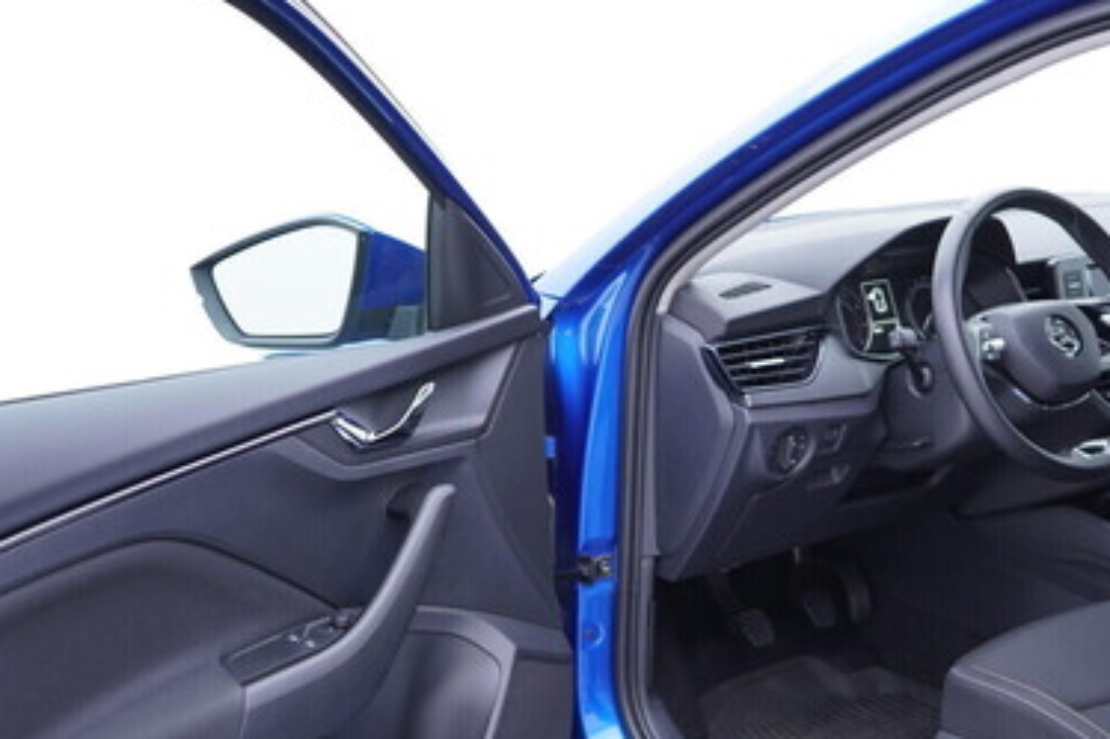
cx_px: 694
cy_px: 506
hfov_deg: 37.3
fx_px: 1633
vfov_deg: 25.3
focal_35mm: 53
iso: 200
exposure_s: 1/40
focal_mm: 24
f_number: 2.8
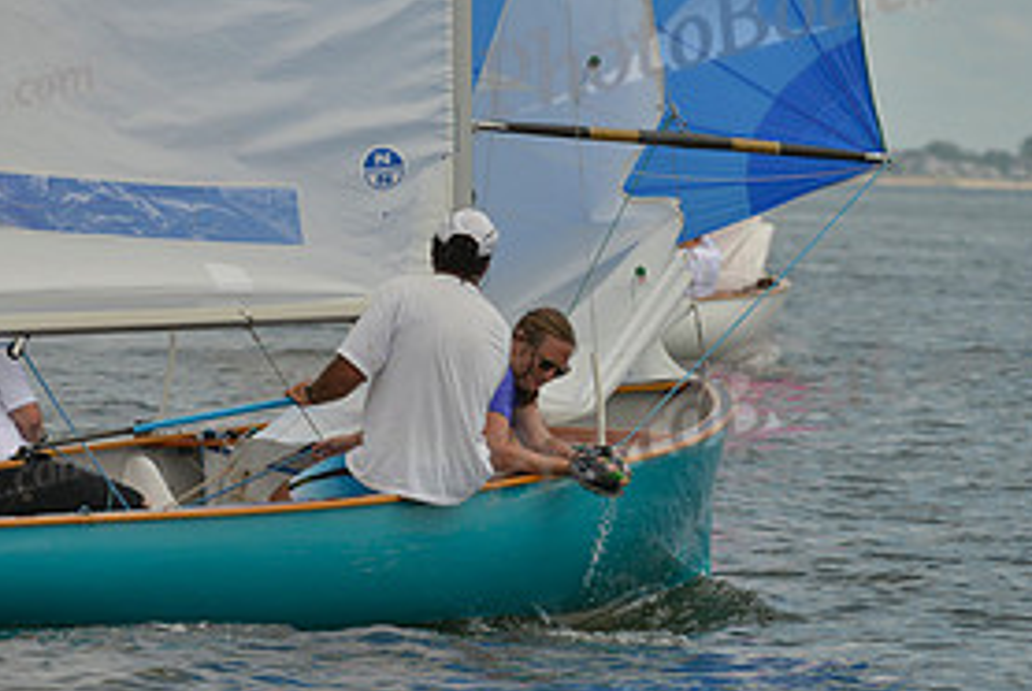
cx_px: 290
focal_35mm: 417
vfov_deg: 3.3
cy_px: 269
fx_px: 11966
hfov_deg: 4.9
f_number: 7.1
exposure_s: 1/1250
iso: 200
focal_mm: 200
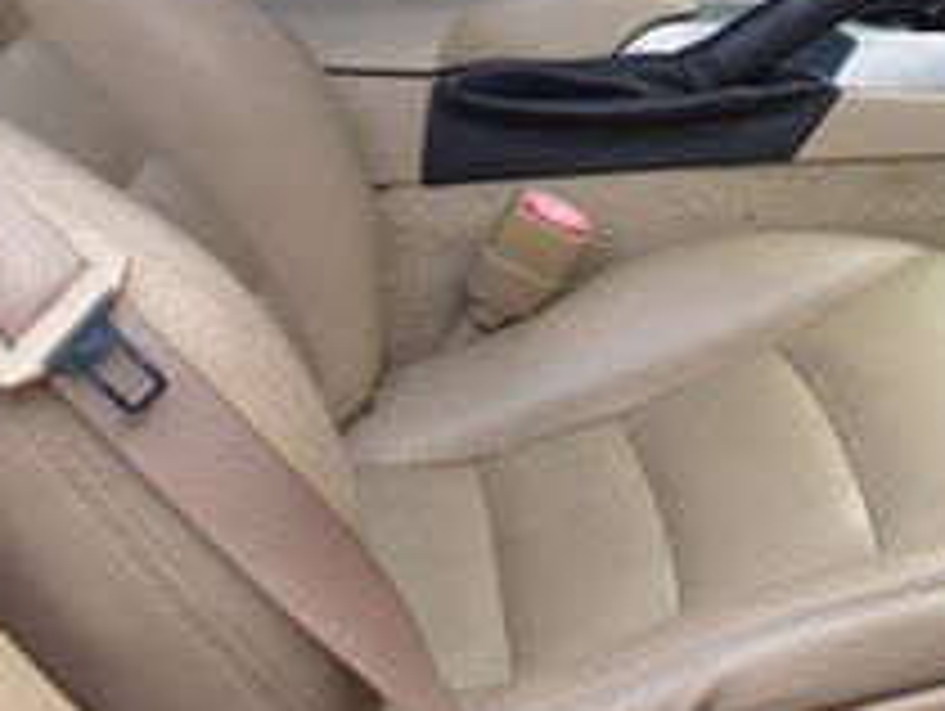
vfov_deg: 18.4
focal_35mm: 79
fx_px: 2159
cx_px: 792
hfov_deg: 24.2
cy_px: 63
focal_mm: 18
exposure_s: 1/80
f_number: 8
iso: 400
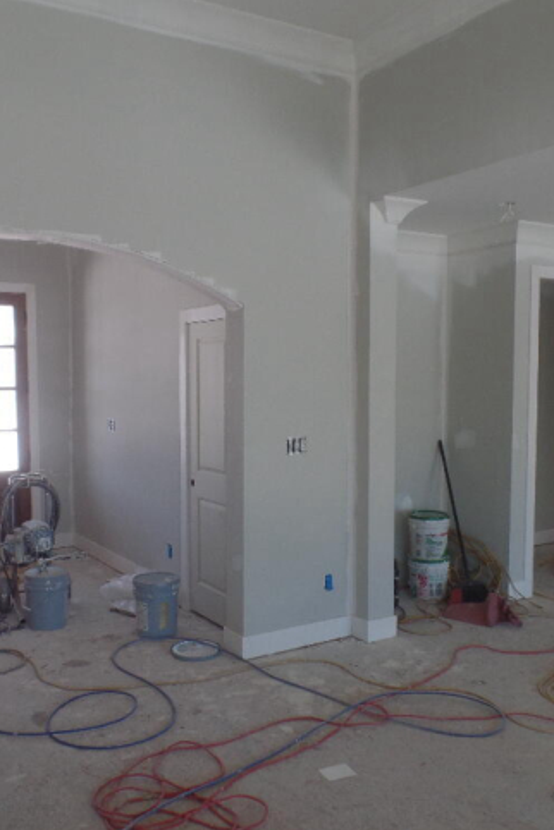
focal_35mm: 33
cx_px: 250
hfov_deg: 39.9
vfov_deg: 57.2
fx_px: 762
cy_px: 426
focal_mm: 4.1
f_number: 3.5
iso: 100
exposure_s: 1/60
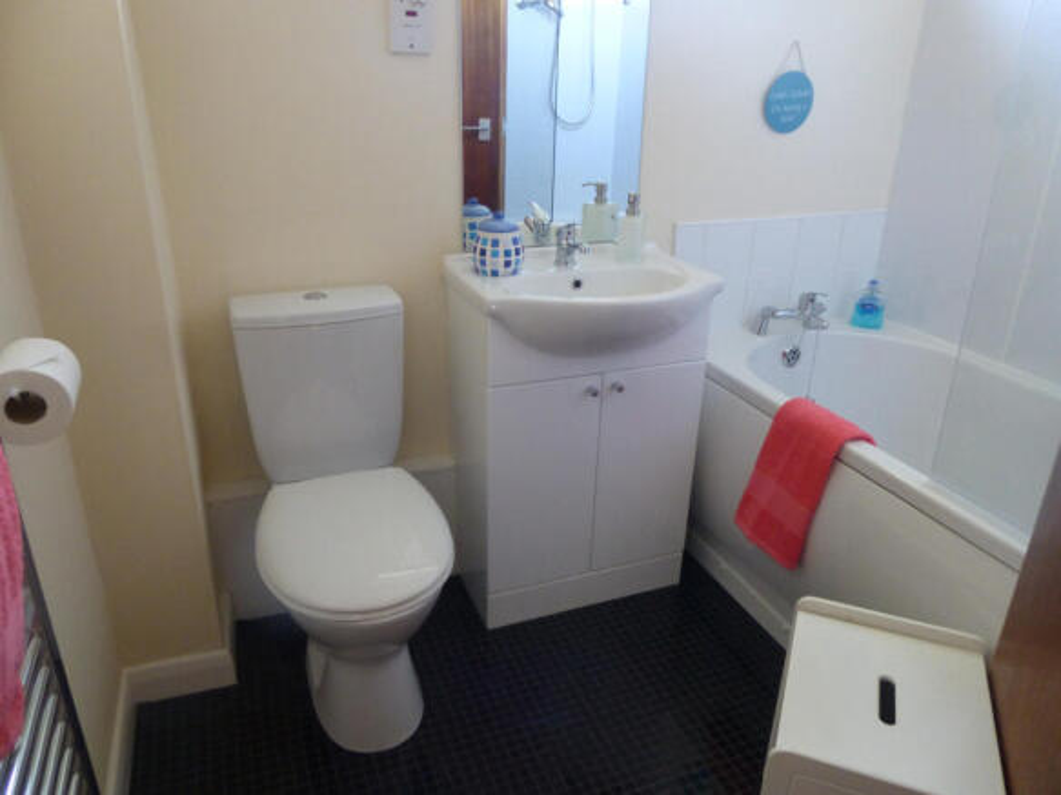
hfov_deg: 69.4
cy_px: 398
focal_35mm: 25
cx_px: 530
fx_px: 766
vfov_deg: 54.9
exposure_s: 1/30
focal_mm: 4.5
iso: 400
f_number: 3.1
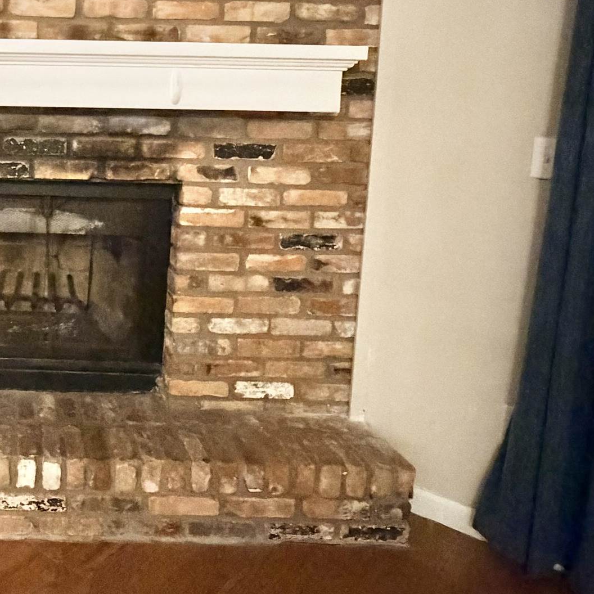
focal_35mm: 36
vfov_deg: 45.1
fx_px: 699
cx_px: -1
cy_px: 182
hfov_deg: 40.3
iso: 1600
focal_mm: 2.22
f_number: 2.2
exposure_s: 1/30
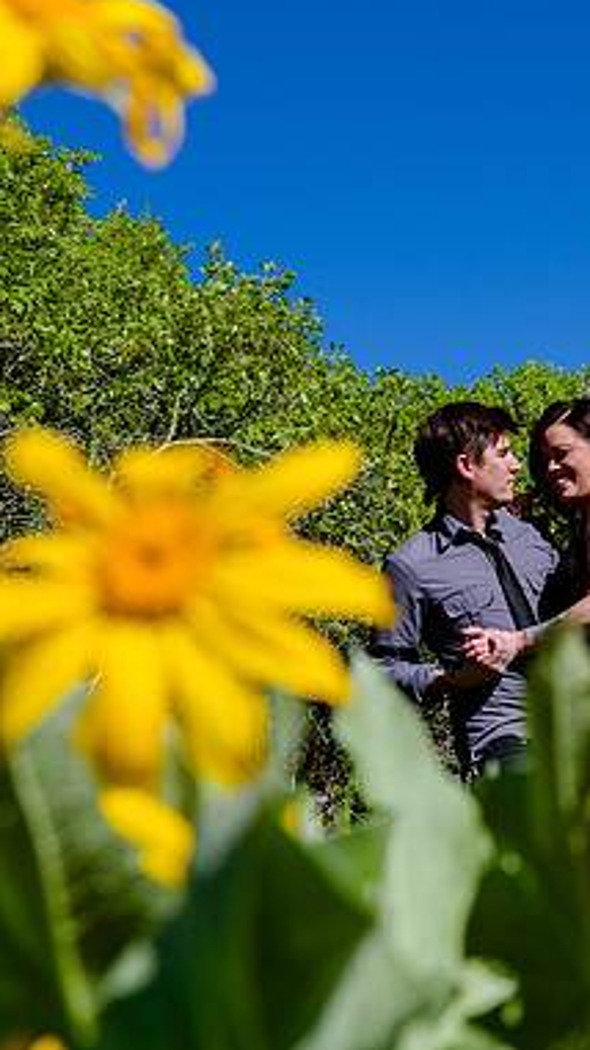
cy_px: 530
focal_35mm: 79
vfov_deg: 26.9
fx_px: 2200
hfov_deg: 14.7
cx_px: 754
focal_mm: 48
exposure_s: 1/800
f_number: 7.1
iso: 200
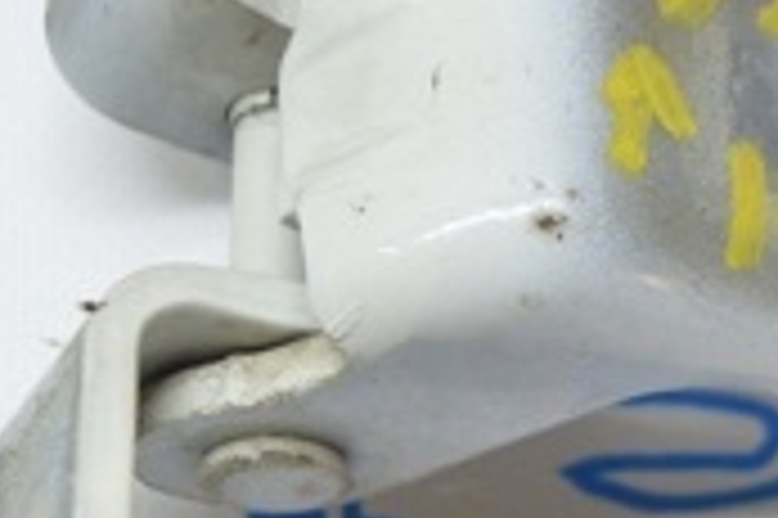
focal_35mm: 122
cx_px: 630
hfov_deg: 16.7
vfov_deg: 11.2
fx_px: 2634
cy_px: 218
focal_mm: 22
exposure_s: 1/50
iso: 400
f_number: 3.8
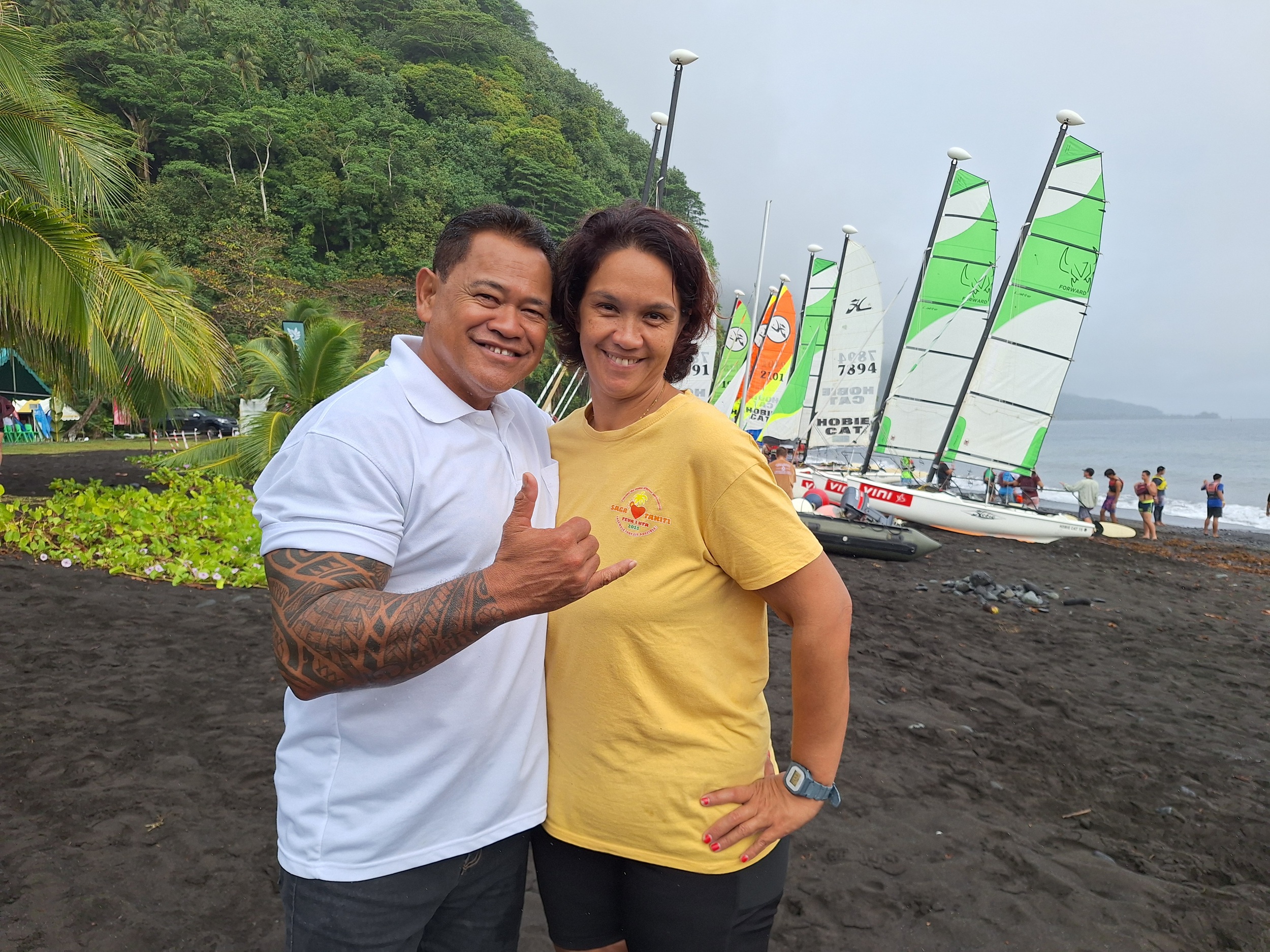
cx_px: 635
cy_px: 476
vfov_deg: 58.9
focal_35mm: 23
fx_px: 844
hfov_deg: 73.9
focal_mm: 5.54
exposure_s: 1/1712
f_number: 1.8
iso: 40
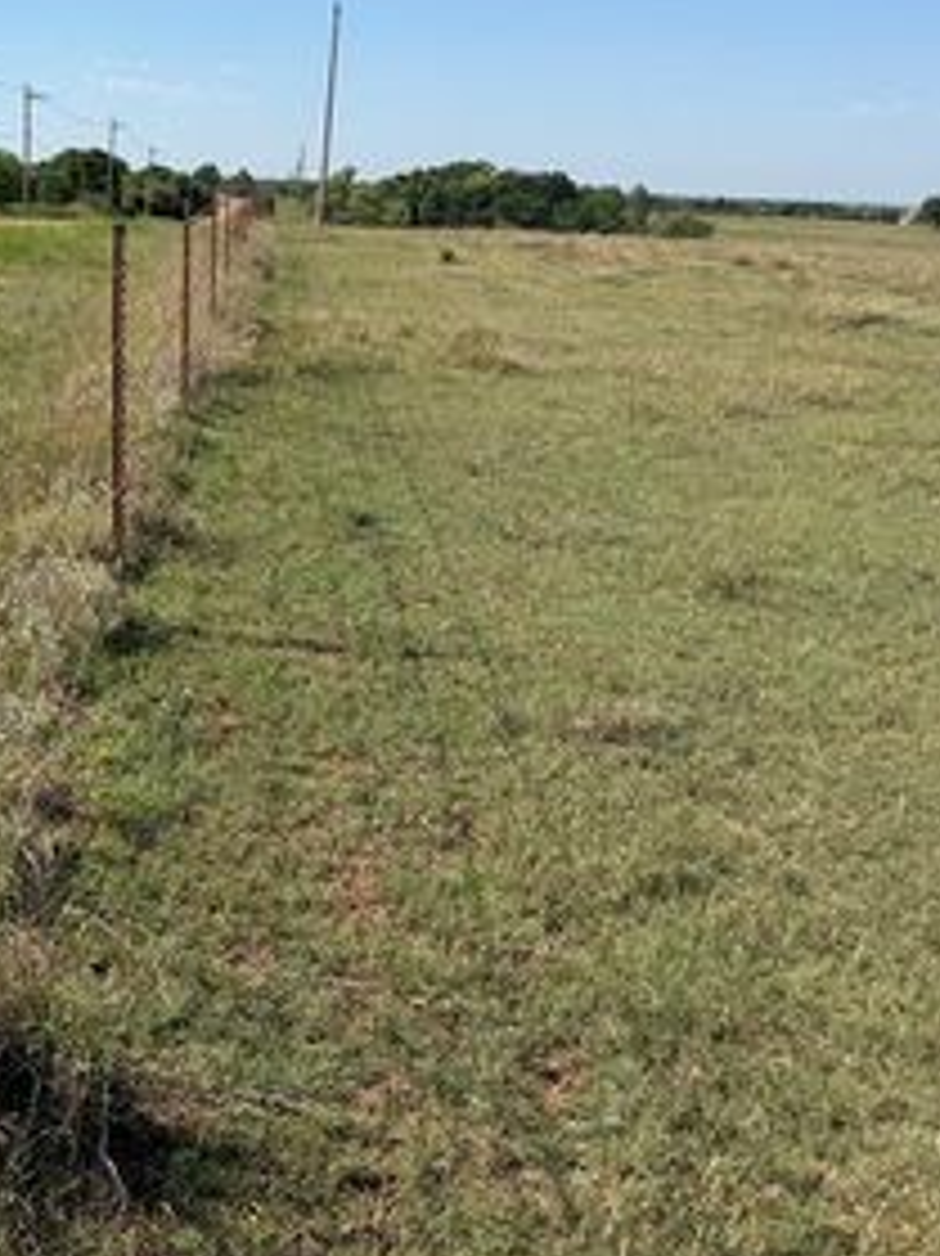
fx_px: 1558
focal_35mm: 43
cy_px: 493
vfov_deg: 43.6
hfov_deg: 30.5
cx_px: -58
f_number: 1.78
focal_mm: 6.76
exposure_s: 1/4167
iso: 80
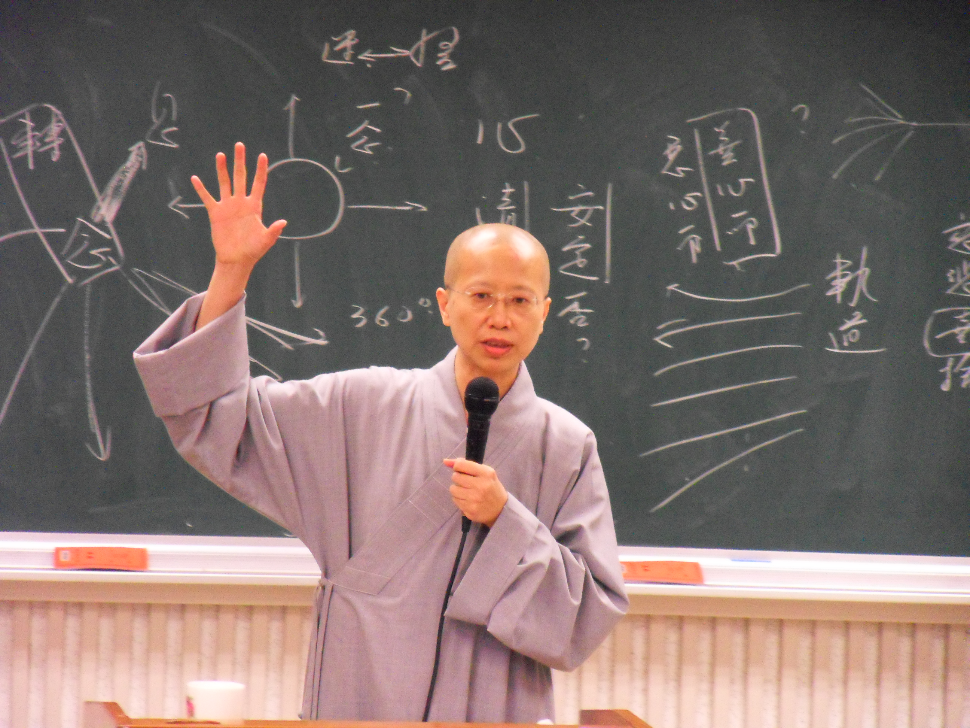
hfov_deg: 8.2
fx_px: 6725
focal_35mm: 240
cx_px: 485
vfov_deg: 6.2
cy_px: 364
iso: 800
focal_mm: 42
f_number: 5.8
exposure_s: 1/20
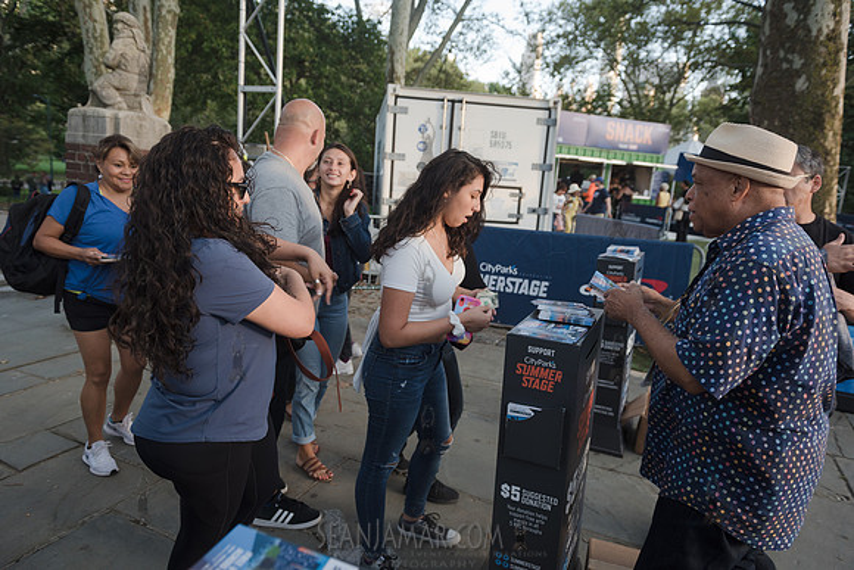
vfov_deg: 53.2
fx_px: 569
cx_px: 427
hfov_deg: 73.7
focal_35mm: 24
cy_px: 285
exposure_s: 1/160
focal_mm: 24
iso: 200
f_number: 4
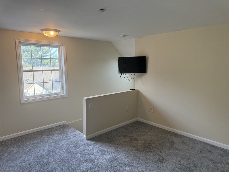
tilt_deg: -7.2
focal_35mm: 24
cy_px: 86
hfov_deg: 71.6
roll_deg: +0.1
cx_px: 114
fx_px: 159
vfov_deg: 56.8
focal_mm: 6.76
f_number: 1.78
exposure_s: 1/120
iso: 320
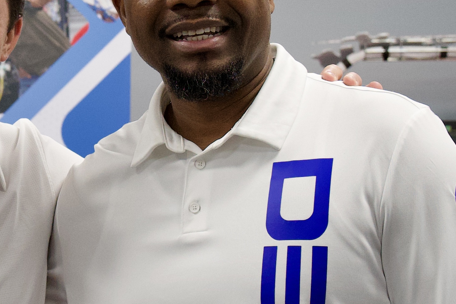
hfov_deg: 22.0
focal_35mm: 91
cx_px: 73
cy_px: 267
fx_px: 1152
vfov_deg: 14.9
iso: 1250
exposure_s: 1/160
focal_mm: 28
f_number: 4
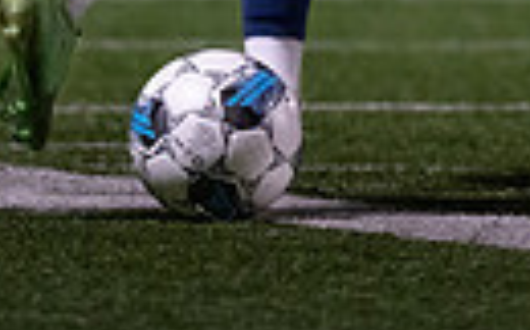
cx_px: 185
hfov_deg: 2.0
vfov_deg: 1.2
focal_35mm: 1076
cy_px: -786
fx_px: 15529
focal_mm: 155
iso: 2500
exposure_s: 1/1000
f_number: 2.8
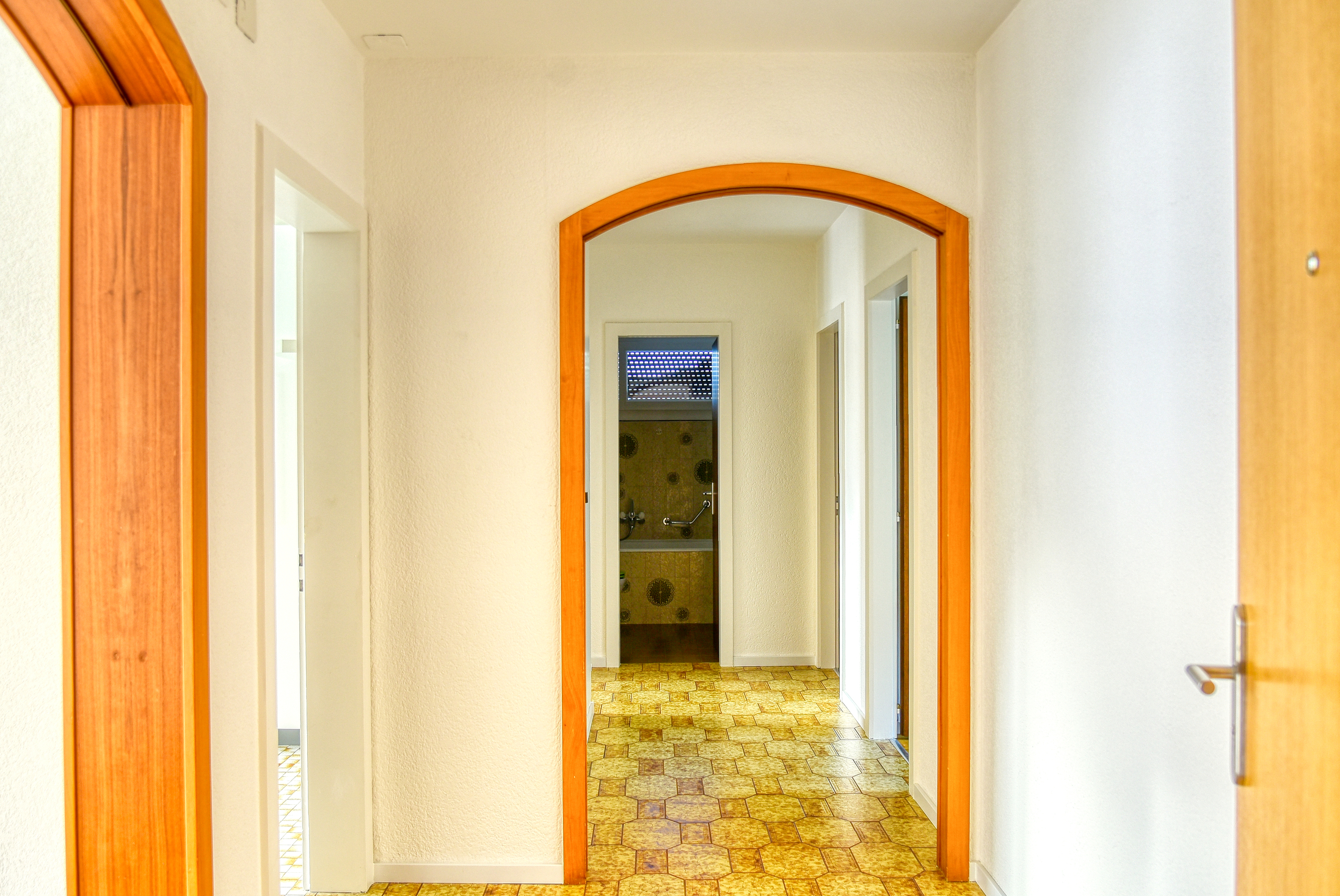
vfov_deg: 46.5
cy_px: 447
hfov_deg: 65.4
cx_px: 646
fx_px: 1043
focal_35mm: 28
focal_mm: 24
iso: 250
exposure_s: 1/25
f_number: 4
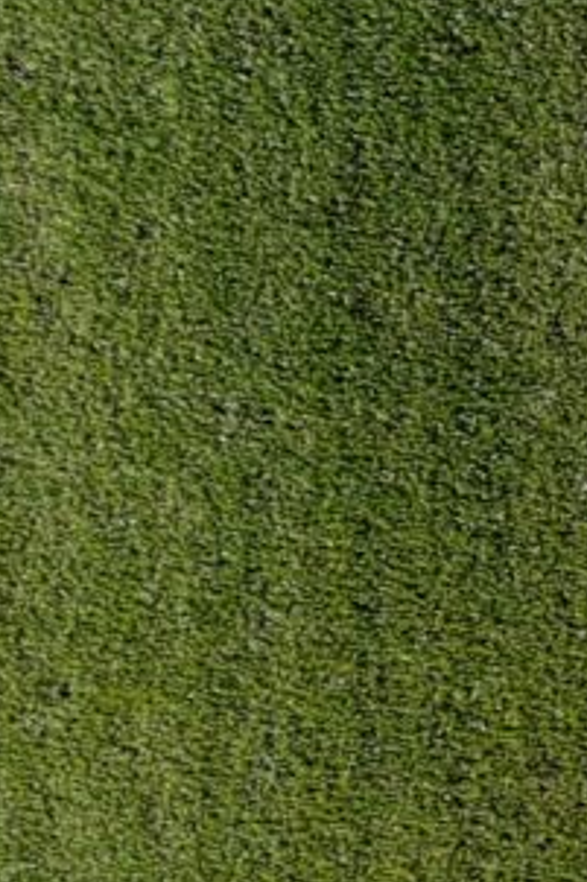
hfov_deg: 4.5
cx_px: 3250
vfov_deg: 8.0
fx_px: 6023
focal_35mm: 246
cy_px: 1707
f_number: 2.8
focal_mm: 10.57
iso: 100
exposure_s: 1/1000
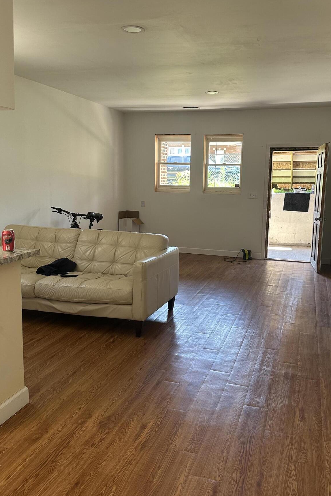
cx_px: 182
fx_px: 400
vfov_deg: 63.6
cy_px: 235
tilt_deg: -6.7
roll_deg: -2.0
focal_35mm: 29
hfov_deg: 44.9
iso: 200
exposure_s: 1/121
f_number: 1.78
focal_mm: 6.86
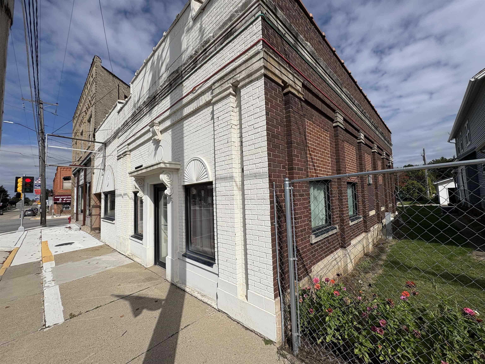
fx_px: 196
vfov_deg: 85.7
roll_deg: +2.1
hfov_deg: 102.1
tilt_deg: +4.5
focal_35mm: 14
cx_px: 242
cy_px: 182
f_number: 2.2
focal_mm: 2.22
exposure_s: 1/4926
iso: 50
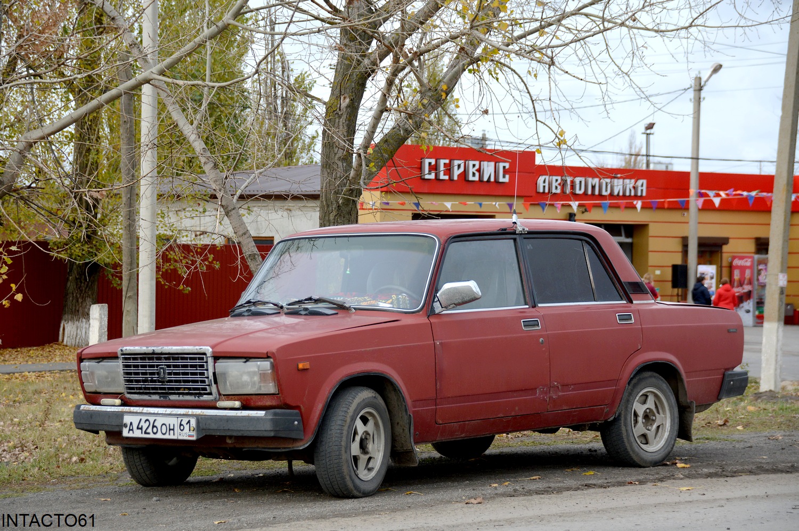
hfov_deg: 18.2
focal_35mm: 112
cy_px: 266
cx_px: 400
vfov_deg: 12.2
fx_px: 2495
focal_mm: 75
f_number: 5
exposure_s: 1/1000
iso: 400
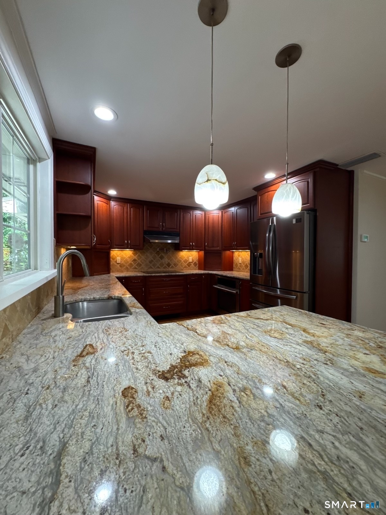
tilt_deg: -1.7
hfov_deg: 85.7
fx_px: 208
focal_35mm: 14
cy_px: 258
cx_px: 193
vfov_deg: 102.1
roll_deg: -0.6
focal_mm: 2.22
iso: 320
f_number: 2.2
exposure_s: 1/120
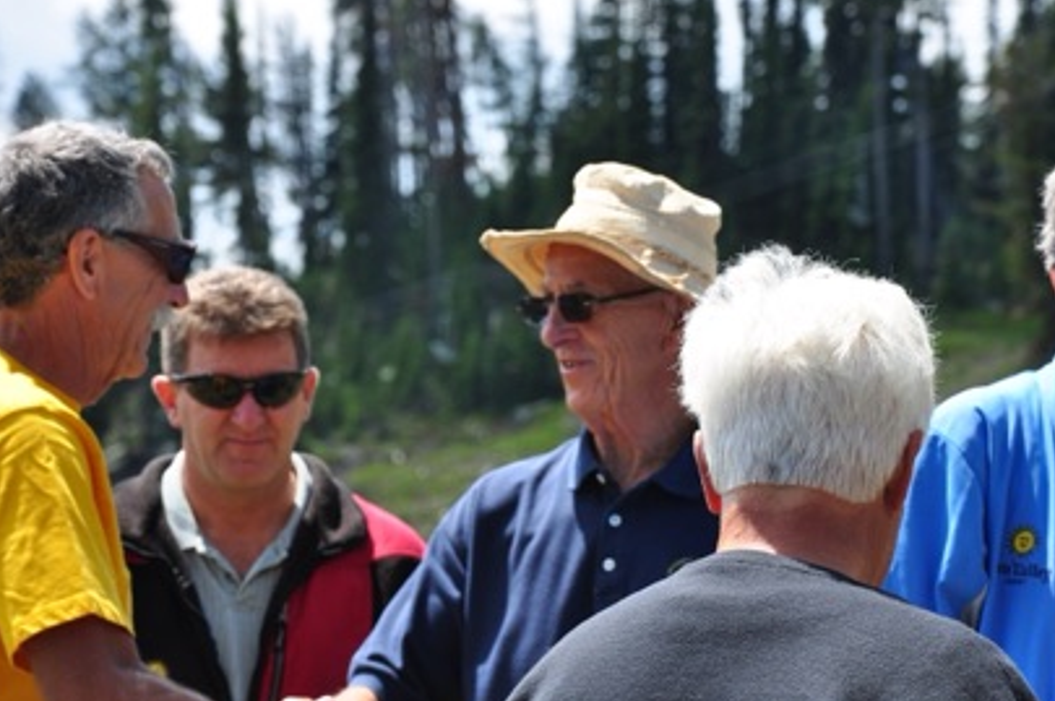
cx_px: 617
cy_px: 361
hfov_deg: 11.0
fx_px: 5462
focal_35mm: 187
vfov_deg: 7.3
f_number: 9
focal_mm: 105
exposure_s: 1/250
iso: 200
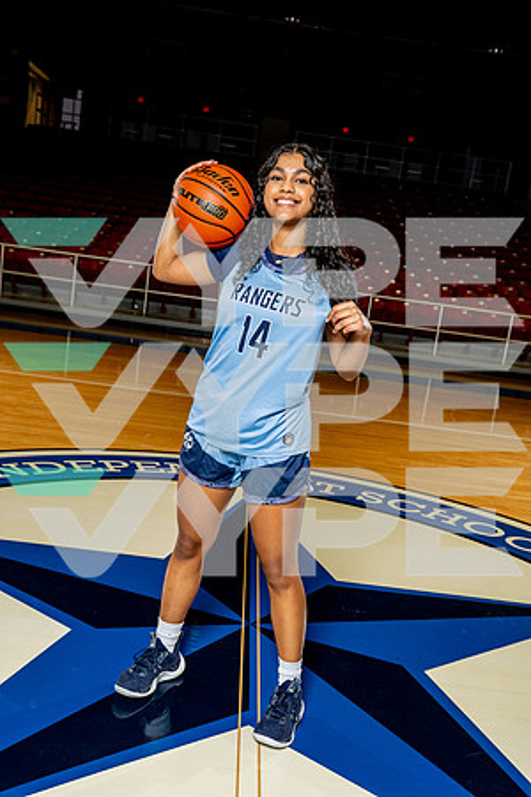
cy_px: 398
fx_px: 774
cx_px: 266
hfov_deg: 37.9
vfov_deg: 54.4
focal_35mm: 35
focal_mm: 35
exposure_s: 1/250
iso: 640
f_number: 5.6
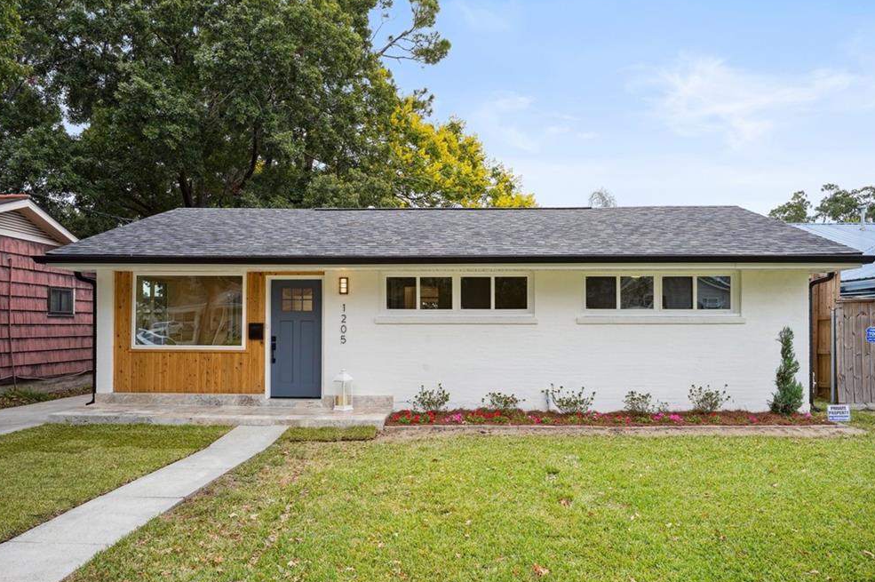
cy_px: 292
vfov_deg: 49.5
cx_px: 446
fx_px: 631
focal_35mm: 26
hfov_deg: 69.4
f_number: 11
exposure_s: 1/200
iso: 800
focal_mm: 25
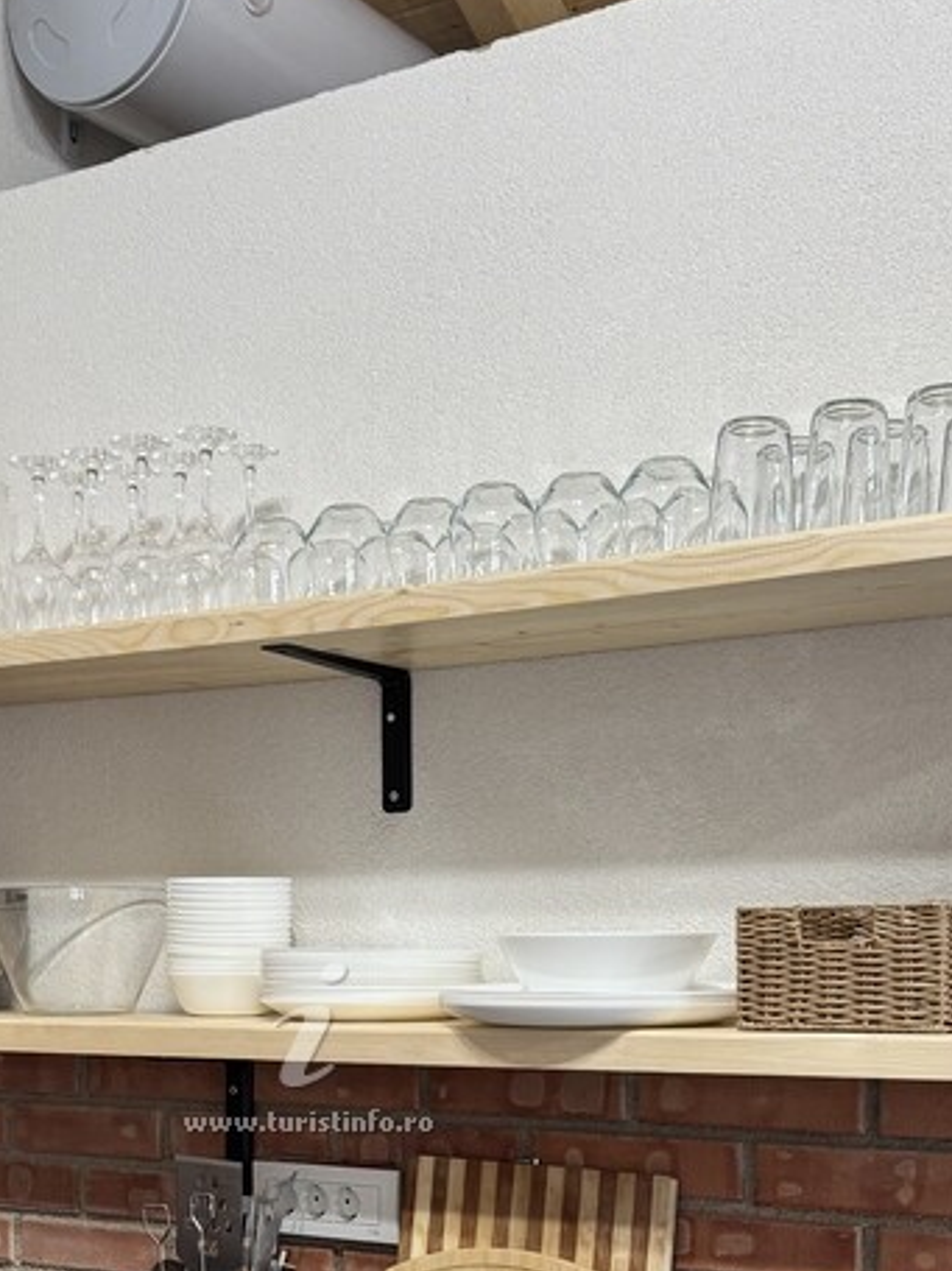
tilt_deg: -2.2
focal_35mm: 54
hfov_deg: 26.9
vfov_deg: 34.1
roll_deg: -0.5
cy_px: 1075
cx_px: 341
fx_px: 1981
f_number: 1.78
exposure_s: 1/100
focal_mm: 6.76
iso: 200
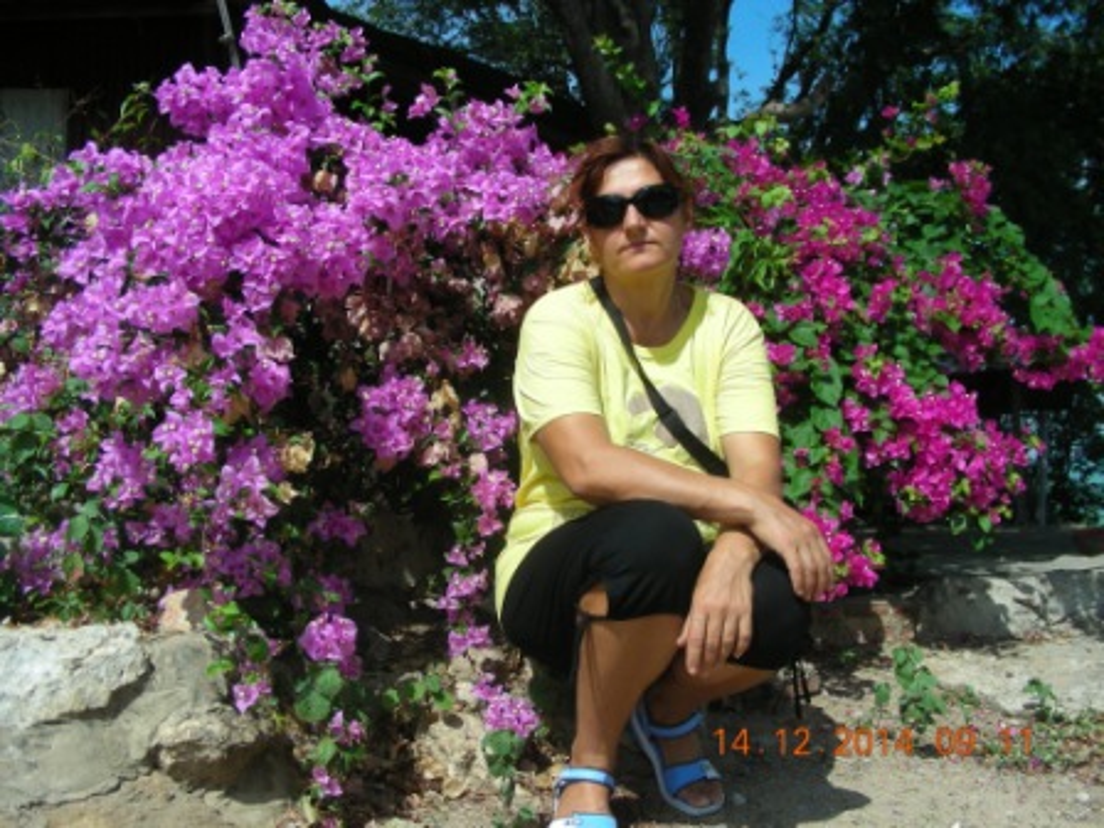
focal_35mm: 38
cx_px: 552
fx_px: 1212
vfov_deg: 37.7
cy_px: 414
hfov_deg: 49.0
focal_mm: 6.3
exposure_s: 1/588
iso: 50
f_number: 4
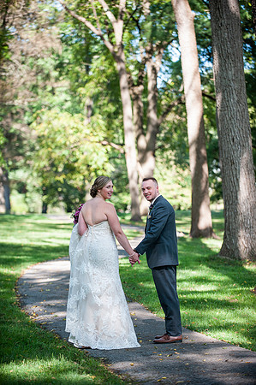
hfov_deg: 11.8
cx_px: 128
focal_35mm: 116
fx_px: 1240
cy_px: 192
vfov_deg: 17.7
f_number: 2.8
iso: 400
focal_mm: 116
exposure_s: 1/1000
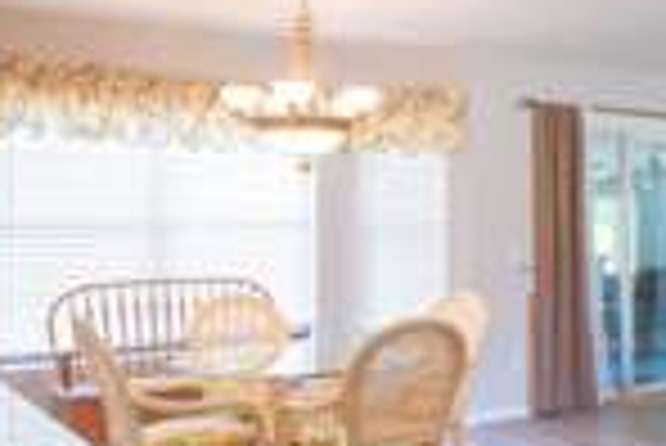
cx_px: 598
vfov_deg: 27.6
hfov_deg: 37.7
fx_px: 907
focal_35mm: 49
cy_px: 225
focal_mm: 10
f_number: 8
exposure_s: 1/25
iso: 1250
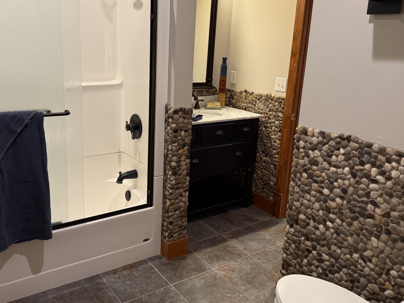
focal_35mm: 31
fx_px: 362
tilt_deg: -13.2
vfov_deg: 45.3
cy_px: 131
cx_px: 178
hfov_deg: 58.2
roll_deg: -2.6
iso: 200
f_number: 1.78
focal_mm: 6.76
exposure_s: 1/60
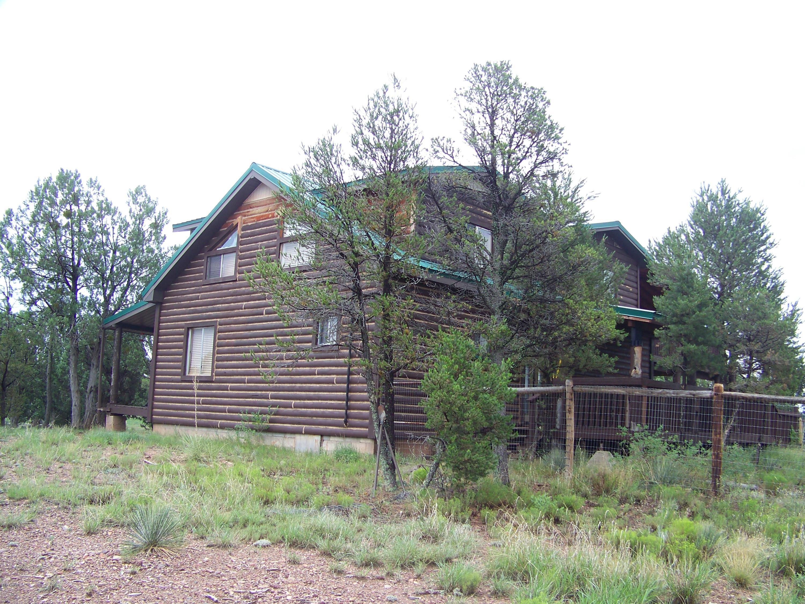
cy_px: 302
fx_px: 837
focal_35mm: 36
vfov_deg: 39.7
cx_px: 402
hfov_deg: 51.4
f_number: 2.8
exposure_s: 1/250
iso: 64
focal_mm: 5.85
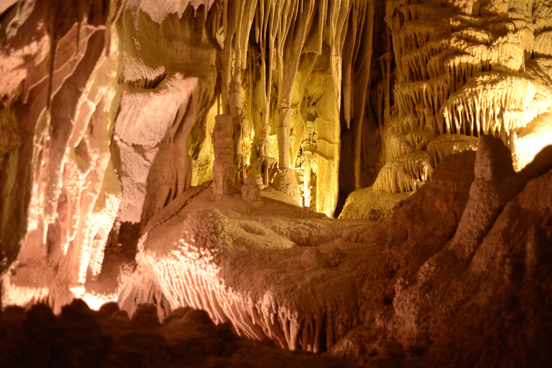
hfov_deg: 39.6
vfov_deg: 27.0
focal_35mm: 50
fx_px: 767
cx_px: 276
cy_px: 184
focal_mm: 50
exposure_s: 1/30
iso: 3200
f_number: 2.2
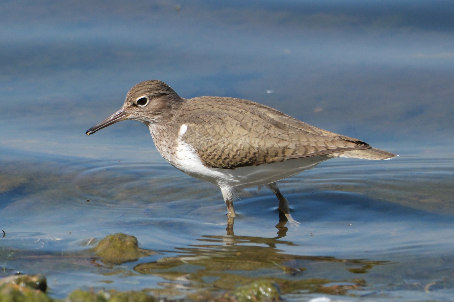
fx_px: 13454
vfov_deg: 1.3
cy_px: 175
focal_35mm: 1067
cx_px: 234
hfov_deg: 1.9
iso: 1250
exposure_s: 1/2000
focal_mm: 600
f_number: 8
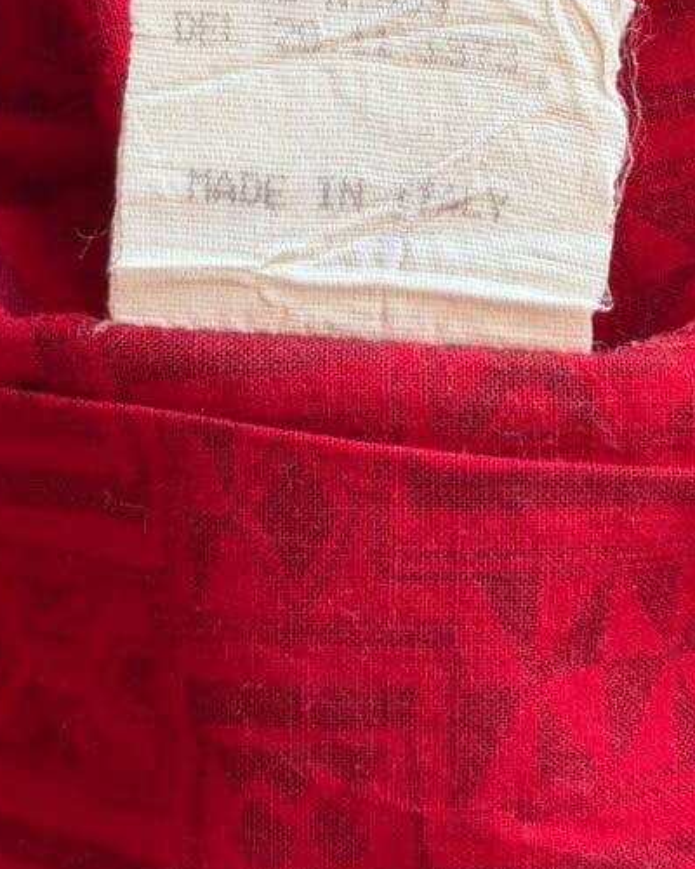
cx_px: 391
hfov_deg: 16.0
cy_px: 103
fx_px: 2468
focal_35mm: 96
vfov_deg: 19.6
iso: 100
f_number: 1.78
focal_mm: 6.76
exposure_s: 1/99
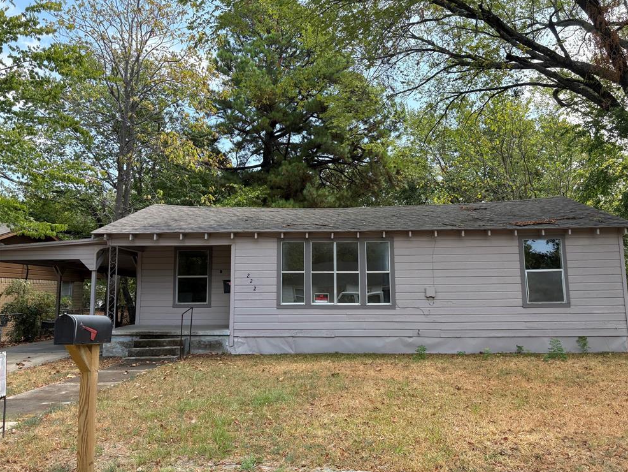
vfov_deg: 51.4
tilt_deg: +7.0
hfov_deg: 65.3
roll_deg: +1.2
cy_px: 233
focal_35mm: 27
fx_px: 490
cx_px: 324
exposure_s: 1/810
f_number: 1.6
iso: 64
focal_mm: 5.96
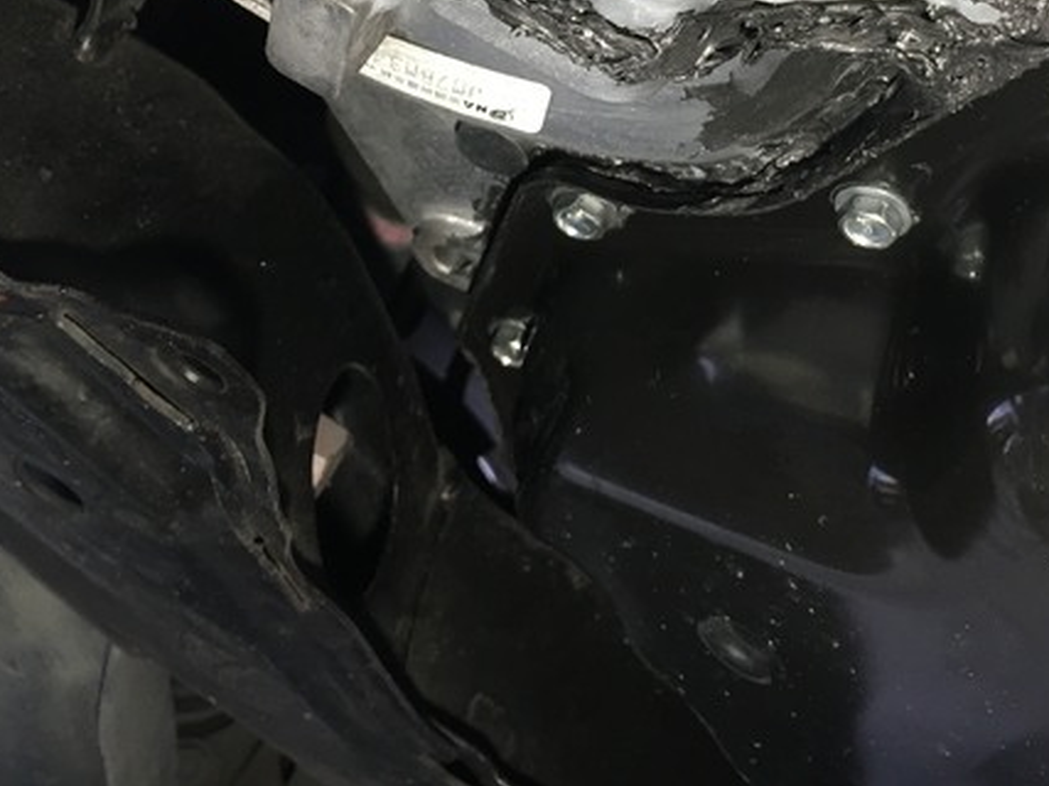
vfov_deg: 26.5
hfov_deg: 35.8
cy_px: 72
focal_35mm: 53
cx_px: 705
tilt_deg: +36.1
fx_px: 1606
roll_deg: -36.4
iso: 80
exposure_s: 1/30
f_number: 2.2
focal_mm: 4.15
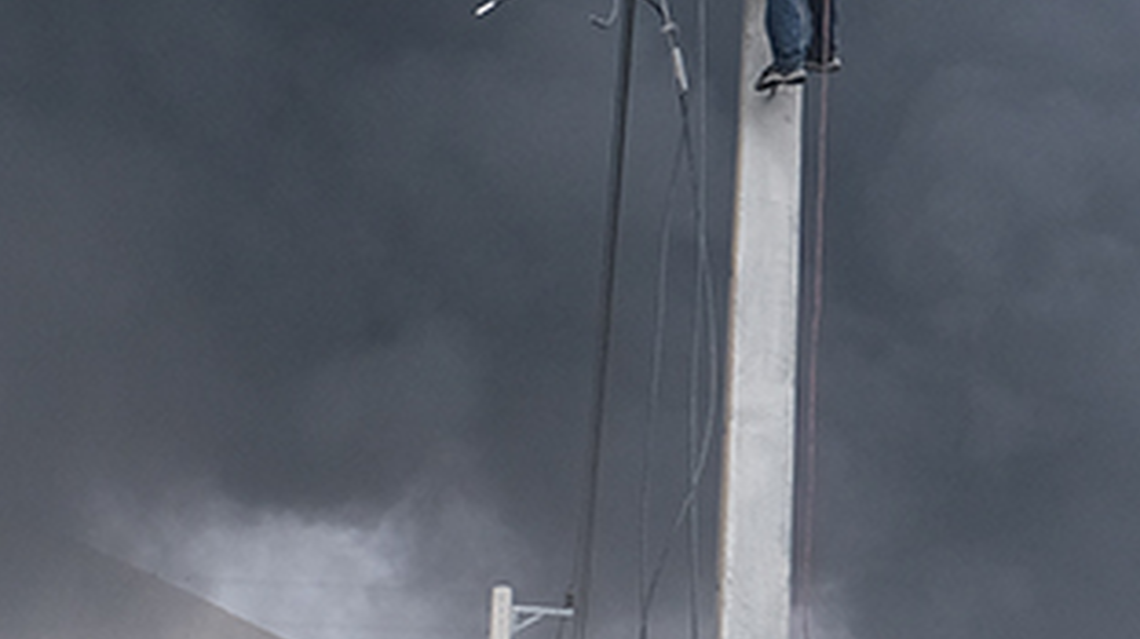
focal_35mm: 162
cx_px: 649
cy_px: 845
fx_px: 4894
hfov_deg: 13.3
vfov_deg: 7.4
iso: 640
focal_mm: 20.5
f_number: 5.6
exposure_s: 1/320
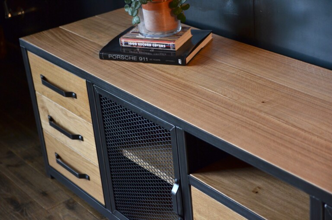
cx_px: 166
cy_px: 110
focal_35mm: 75
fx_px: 690
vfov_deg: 18.1
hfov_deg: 27.0
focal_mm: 50
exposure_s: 1/100
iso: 800
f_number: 2.8
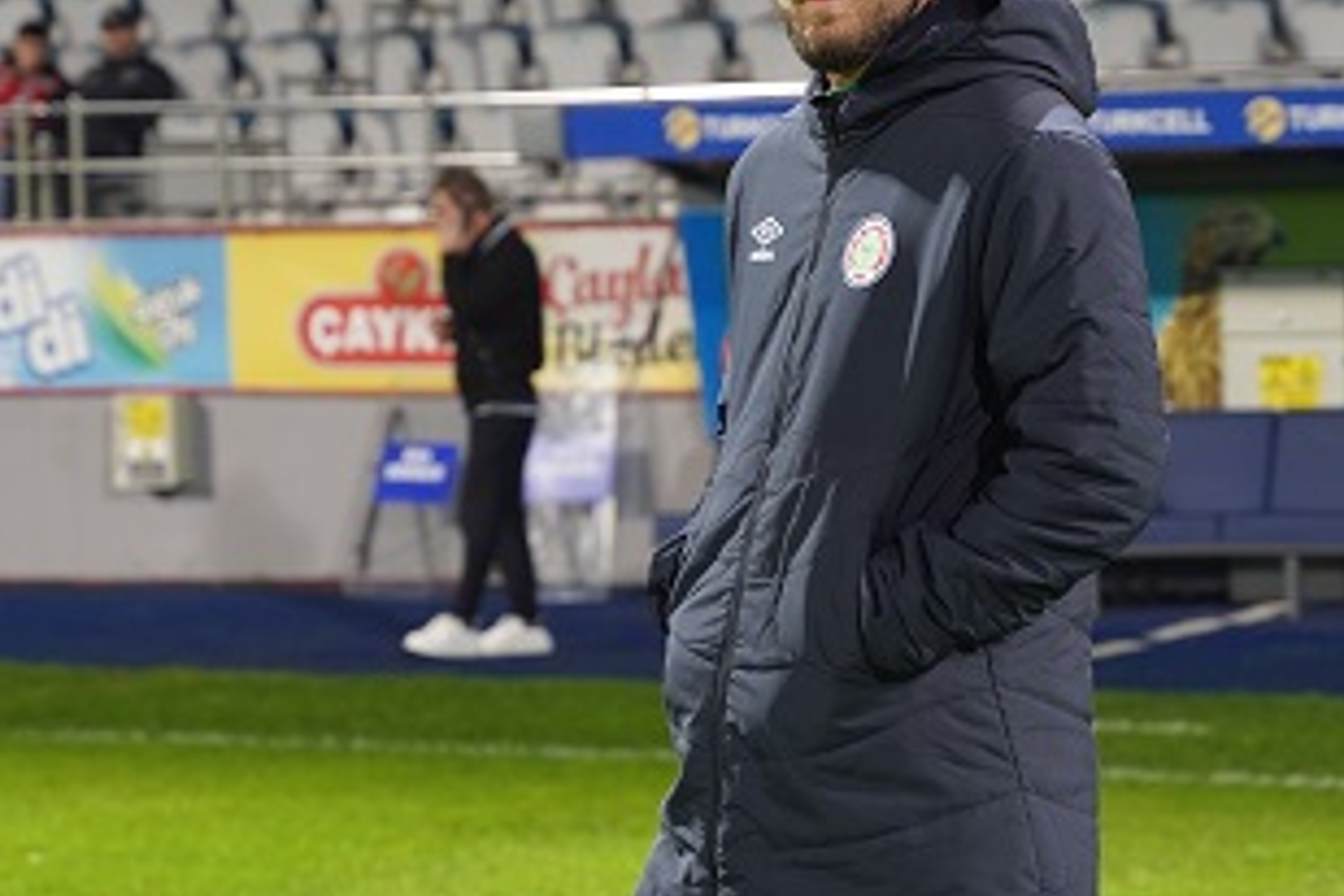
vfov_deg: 10.1
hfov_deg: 15.1
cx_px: 670
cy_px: 578
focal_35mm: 136
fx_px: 5077
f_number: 4
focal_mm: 70
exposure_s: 1/160
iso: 800
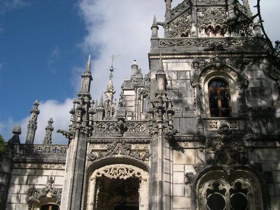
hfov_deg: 49.0
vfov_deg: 37.7
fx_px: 307
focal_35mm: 38
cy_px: 105
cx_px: 140
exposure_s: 1/274
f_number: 7.6
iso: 100
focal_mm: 8
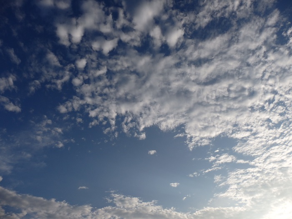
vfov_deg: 54.9
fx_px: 211
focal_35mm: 25
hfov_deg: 69.4
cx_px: 146
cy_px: 110
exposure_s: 1/320
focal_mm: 4.5
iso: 100
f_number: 8.7
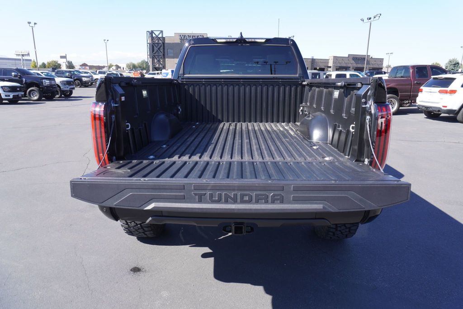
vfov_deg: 53.2
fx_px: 309
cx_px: 232
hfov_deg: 73.7
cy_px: 154
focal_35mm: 24
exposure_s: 1/125
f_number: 5.6
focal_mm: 16
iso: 100
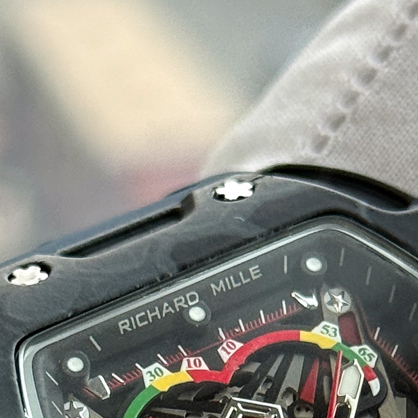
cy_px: 673
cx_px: 302
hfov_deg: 12.3
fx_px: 1940
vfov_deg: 11.6
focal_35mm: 142
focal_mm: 6.76
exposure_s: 1/50
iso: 160
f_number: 1.8
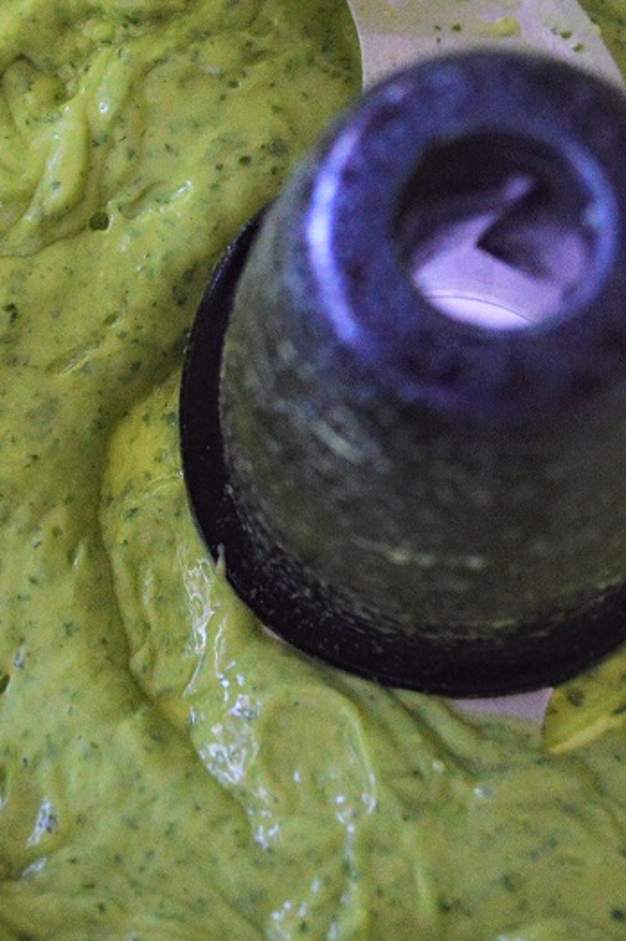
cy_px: 293
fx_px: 2298
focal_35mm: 88
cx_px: 135
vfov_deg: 23.0
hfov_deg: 15.4
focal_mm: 34
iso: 3200
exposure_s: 1/250
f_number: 5
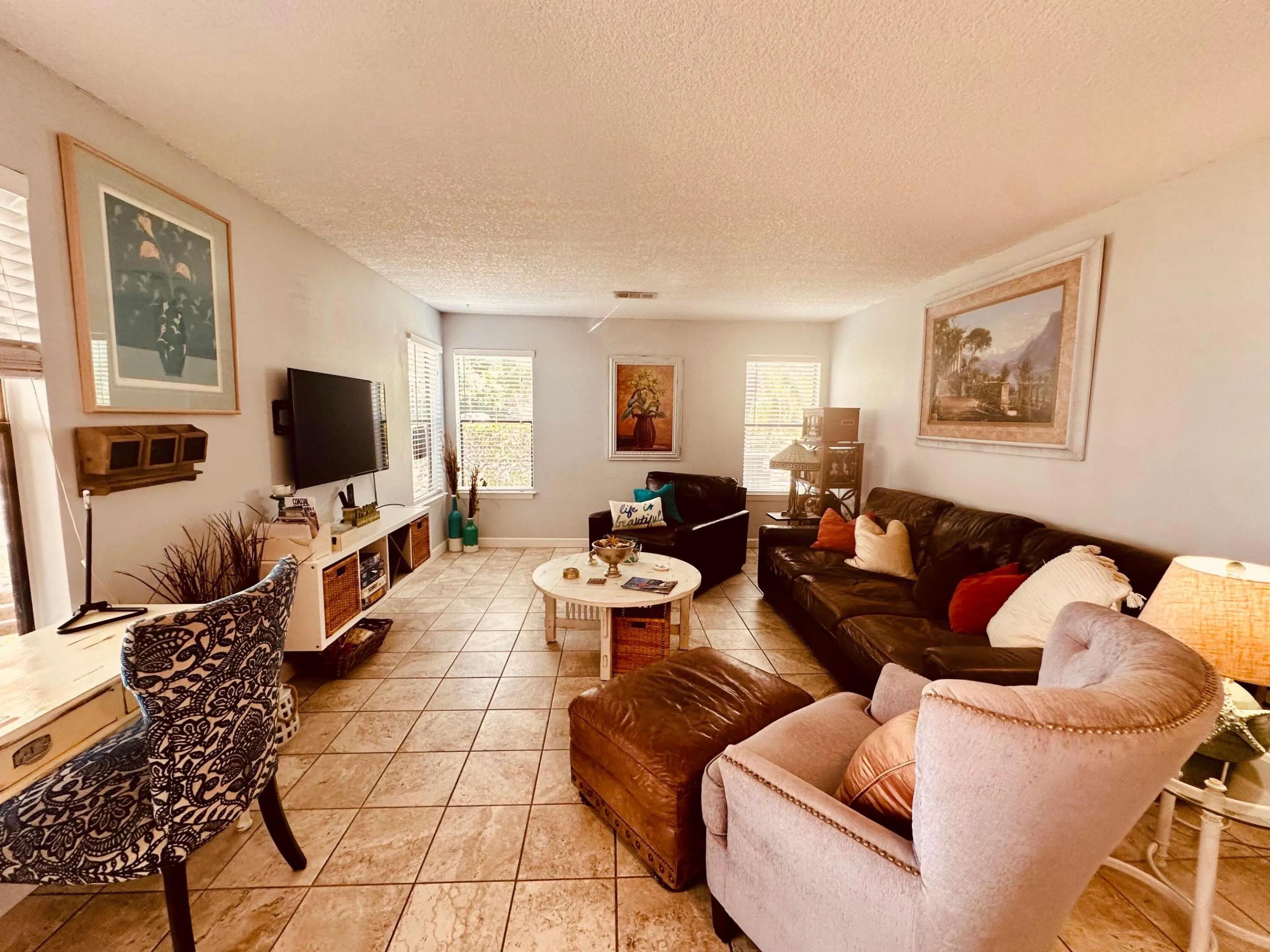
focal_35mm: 14
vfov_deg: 85.7
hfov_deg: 102.1
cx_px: 635
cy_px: 476
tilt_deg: -4.7
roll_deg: -1.3
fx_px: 514
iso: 200
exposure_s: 1/120
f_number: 2.2
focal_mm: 2.22
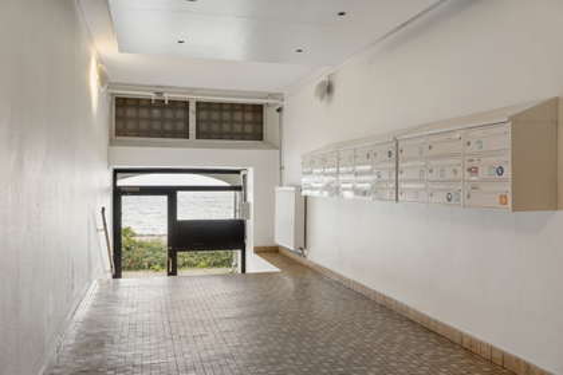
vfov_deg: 43.6
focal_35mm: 30
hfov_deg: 61.9
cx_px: 282
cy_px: 188
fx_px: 469
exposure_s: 1/60
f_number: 8
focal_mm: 20
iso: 200
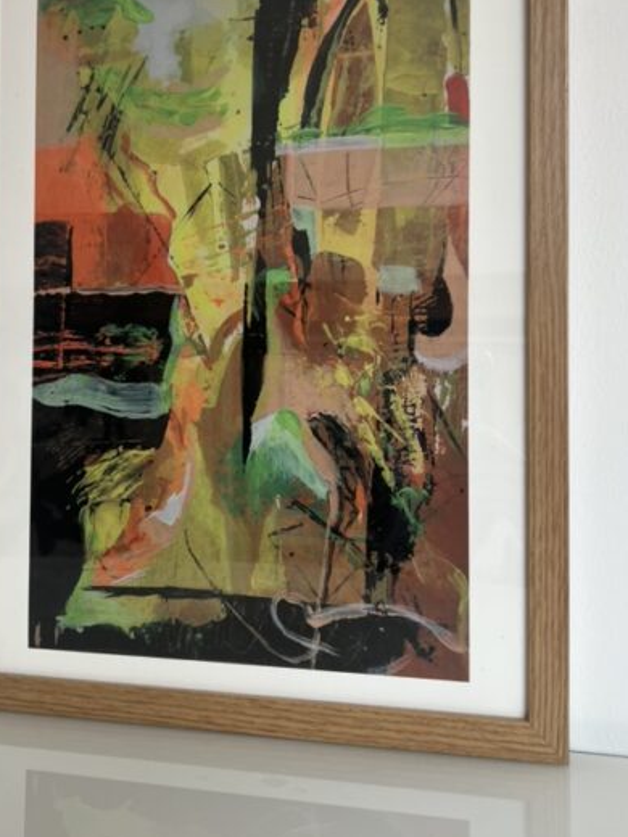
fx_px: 968
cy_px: 344
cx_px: 266
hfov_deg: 35.9
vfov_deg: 46.6
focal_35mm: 40
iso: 50
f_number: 1.5
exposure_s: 1/121
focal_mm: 5.7
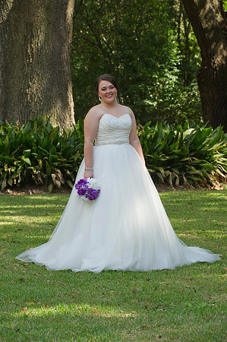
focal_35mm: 140
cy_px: 171
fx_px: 1327
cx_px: 114
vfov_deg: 14.7
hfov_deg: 9.8
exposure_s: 1/125
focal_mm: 140
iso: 320
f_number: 6.3
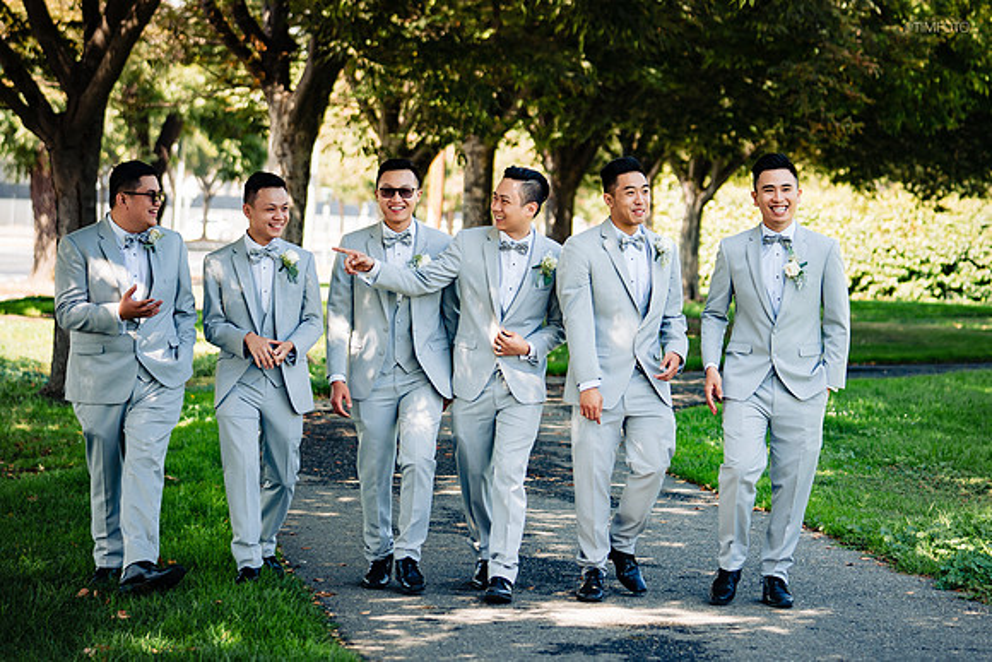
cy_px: 331
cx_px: 496
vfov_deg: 12.9
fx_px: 2921
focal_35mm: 106
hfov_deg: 19.3
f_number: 2.8
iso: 200
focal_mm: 71
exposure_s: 1/400
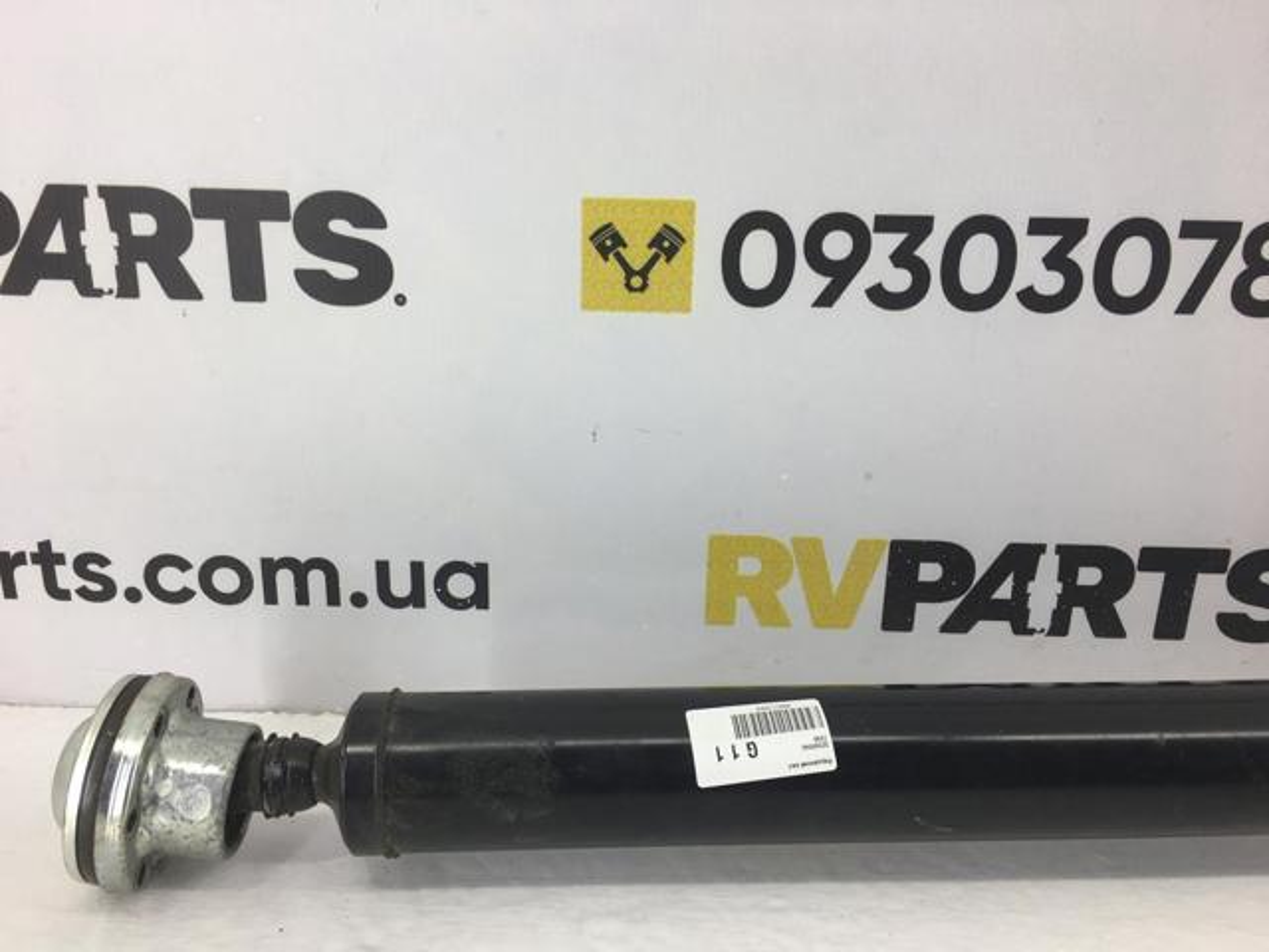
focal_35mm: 29
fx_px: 1063
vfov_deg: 48.2
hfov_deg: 61.7
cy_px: 476
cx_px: 634
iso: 25
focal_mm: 4.15
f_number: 2.2
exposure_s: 1/50
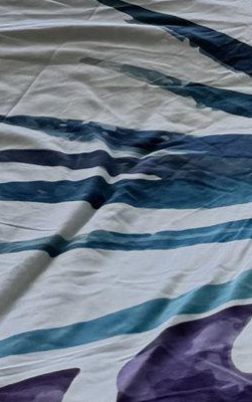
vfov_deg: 12.7
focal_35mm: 145
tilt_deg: -7.7
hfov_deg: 8.7
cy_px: -395
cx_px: 449
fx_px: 1591
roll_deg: +3.3
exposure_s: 1/1339
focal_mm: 6.76
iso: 80
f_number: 1.78
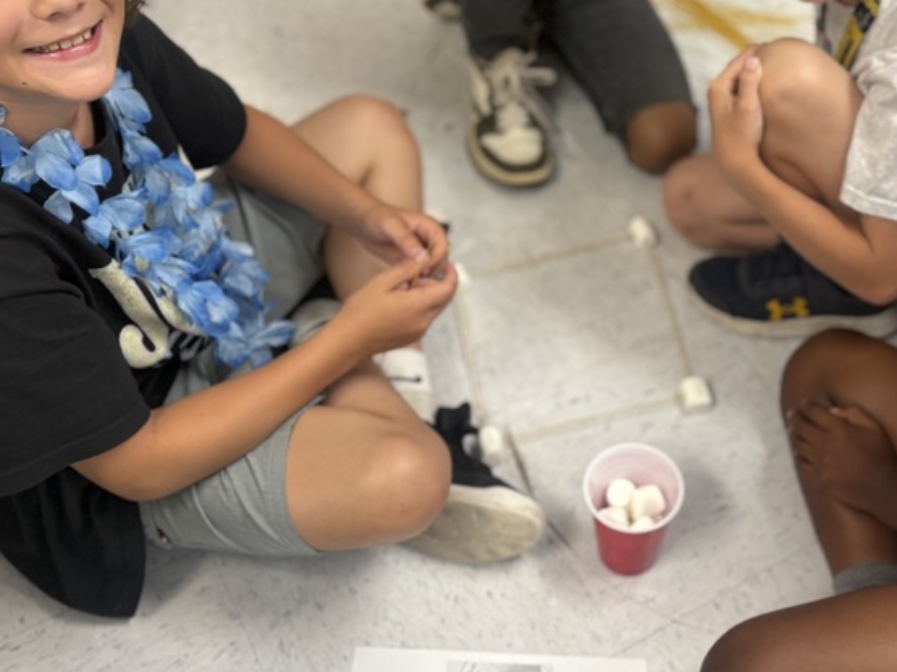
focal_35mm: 48
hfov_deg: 39.1
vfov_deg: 30.1
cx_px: 613
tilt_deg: -47.0
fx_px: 1244
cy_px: 241
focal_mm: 5.96
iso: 160
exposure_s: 1/60
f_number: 1.6
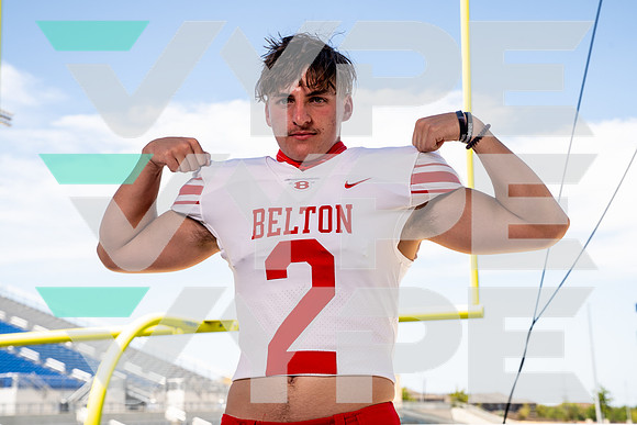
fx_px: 1062
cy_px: 212
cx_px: 318
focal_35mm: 60
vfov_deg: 22.6
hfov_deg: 33.4
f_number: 8
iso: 100
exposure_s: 1/125
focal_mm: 60
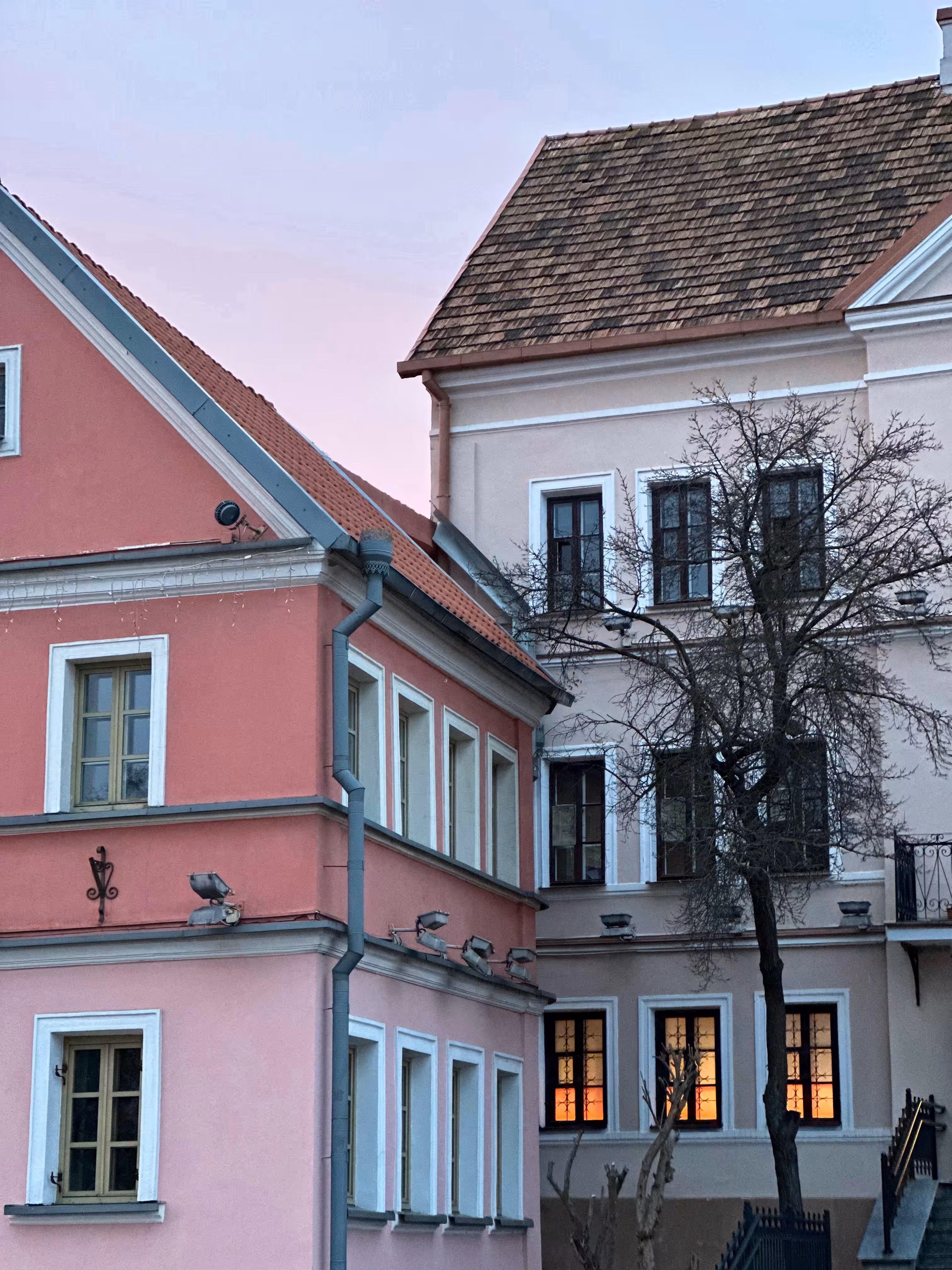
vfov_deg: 25.3
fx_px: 2824
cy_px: 635
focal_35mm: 77
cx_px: 476
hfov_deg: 19.1
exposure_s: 1/60
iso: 500
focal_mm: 9
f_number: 2.8
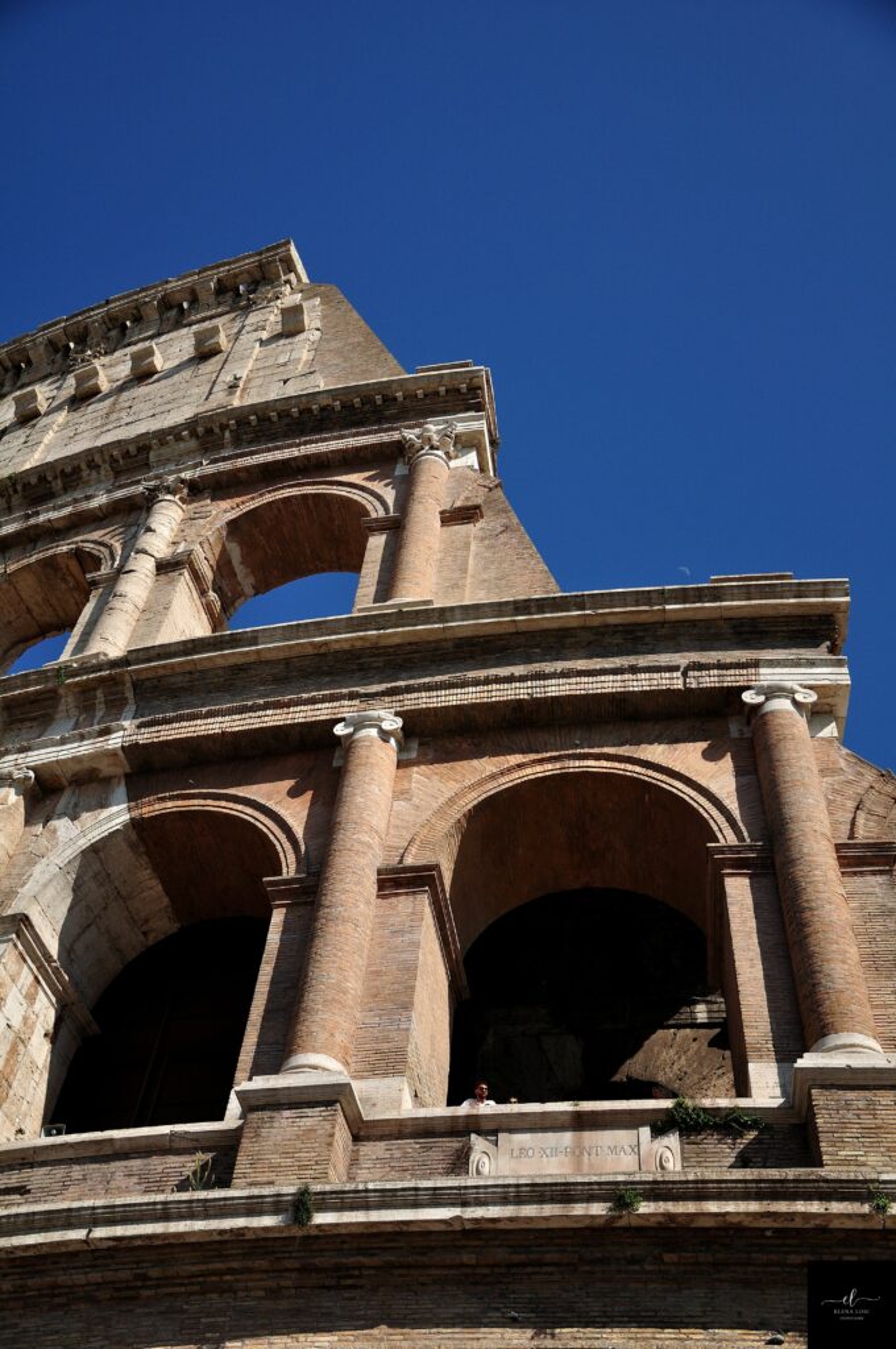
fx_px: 1404
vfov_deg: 51.3
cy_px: 674
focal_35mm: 38
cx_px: 448
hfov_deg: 35.4
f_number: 4
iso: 200
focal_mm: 25
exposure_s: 1/2500
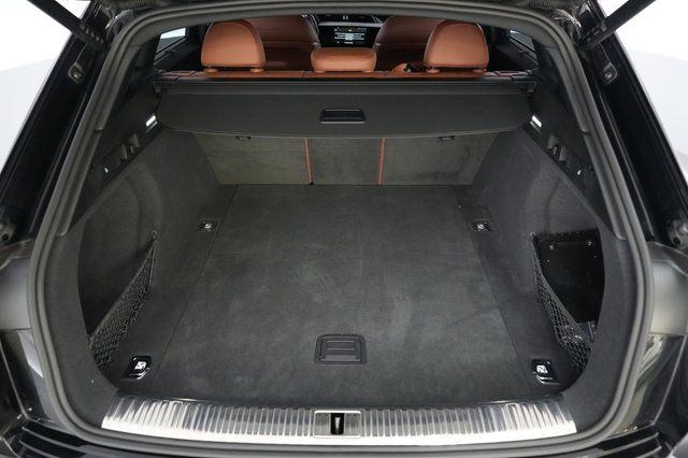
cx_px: 344
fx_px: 478
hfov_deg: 71.5
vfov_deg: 51.2
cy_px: 229
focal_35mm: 25
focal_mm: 25
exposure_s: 1/160
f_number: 2.8
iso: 10000
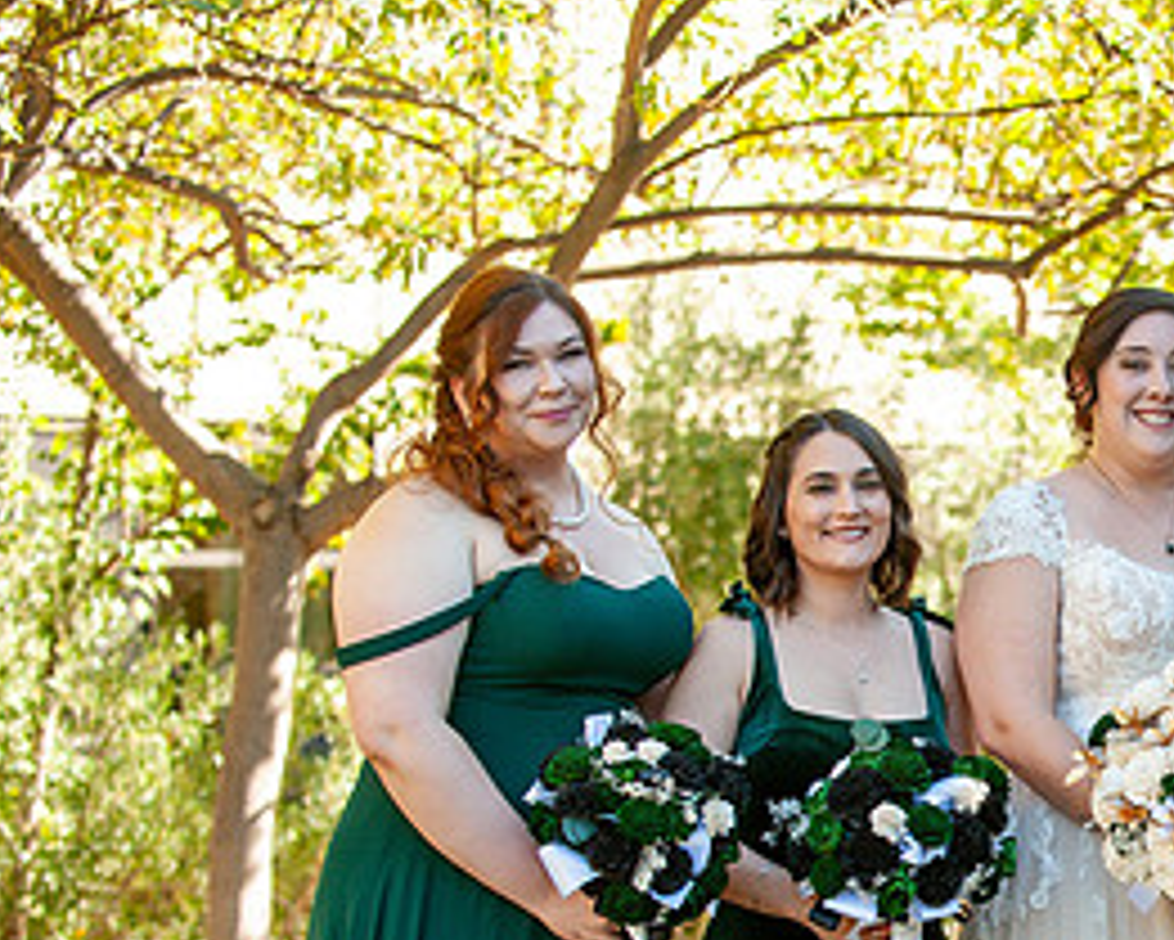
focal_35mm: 146
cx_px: 1183
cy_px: 796
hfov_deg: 13.0
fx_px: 5075
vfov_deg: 10.5
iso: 400
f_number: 3.5
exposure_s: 1/500
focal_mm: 70
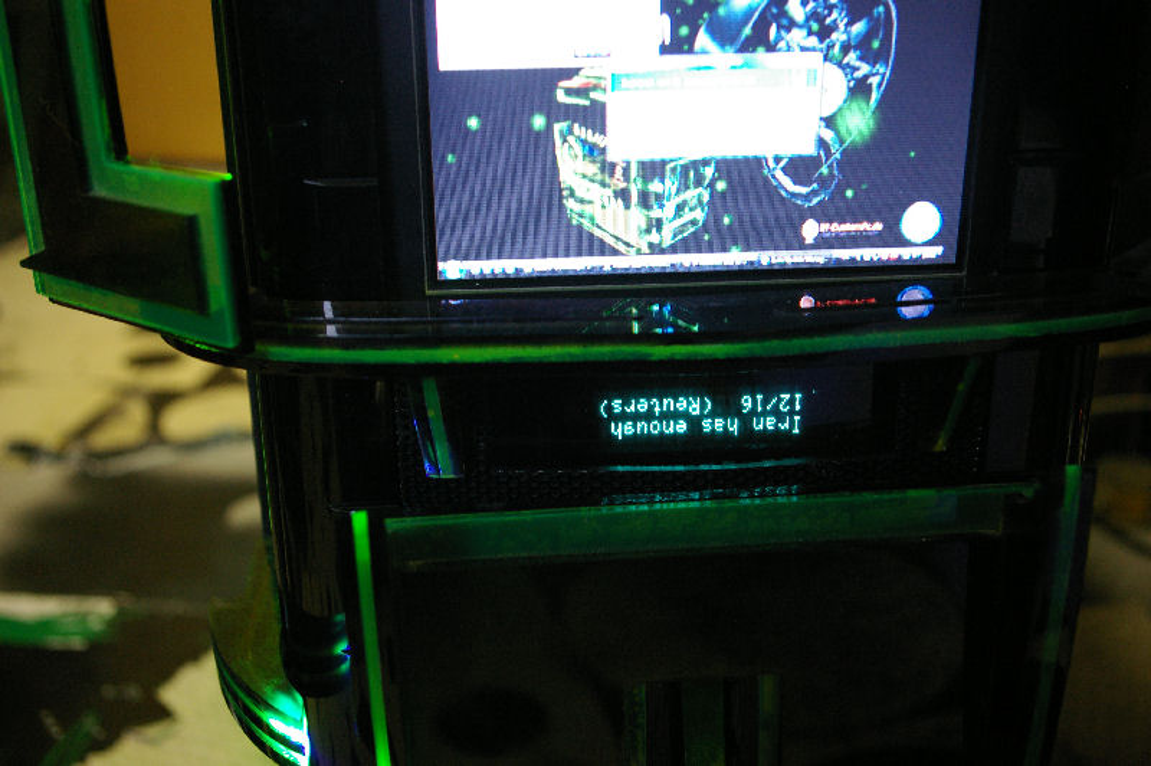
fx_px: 1581
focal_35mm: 50
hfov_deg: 40.0
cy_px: 383
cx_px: 576
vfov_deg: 27.2
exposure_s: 1/10
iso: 800
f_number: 4
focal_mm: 33
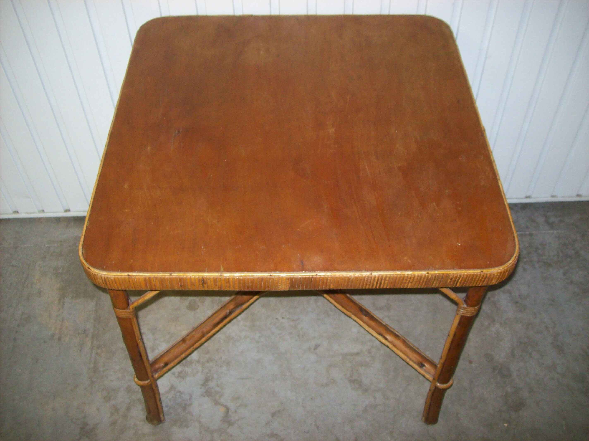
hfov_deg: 51.4
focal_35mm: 36
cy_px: 220
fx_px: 612
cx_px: 294
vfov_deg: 39.6
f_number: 2.7
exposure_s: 1/64
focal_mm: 6
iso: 200
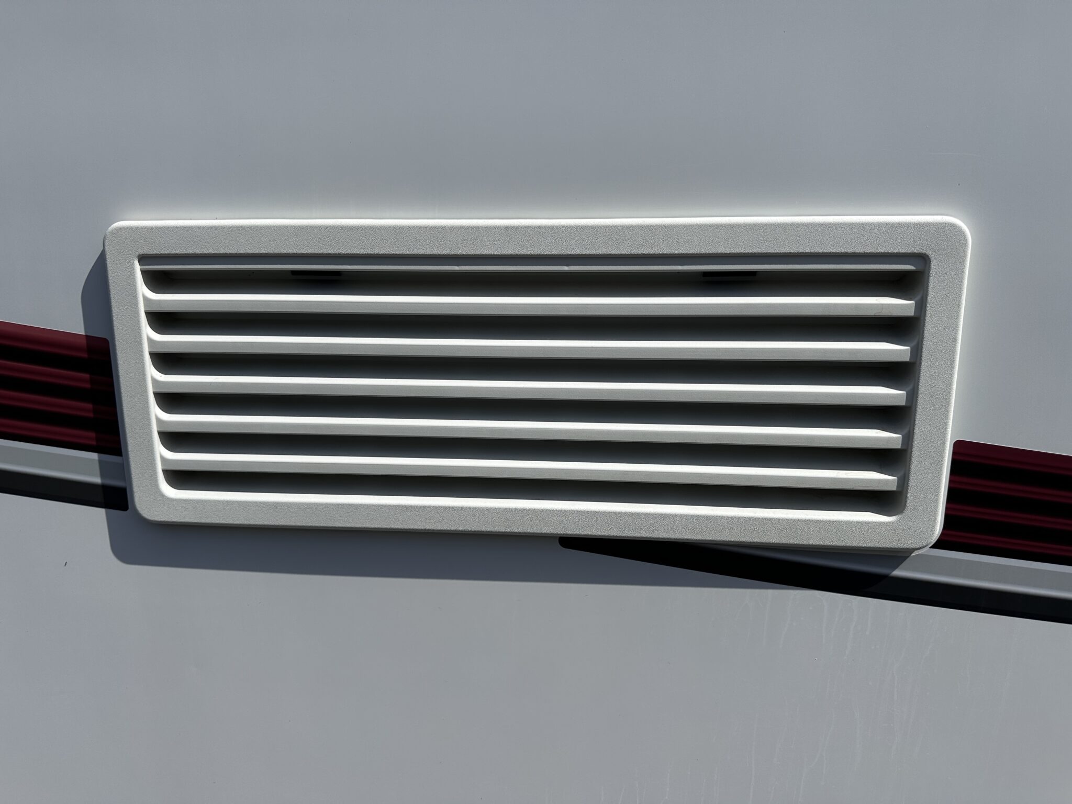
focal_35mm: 24
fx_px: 743
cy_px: 402
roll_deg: +0.3
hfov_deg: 71.6
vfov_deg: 56.8
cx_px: 536
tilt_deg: -12.8
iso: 80
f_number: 1.78
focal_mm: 6.86
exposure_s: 1/9709
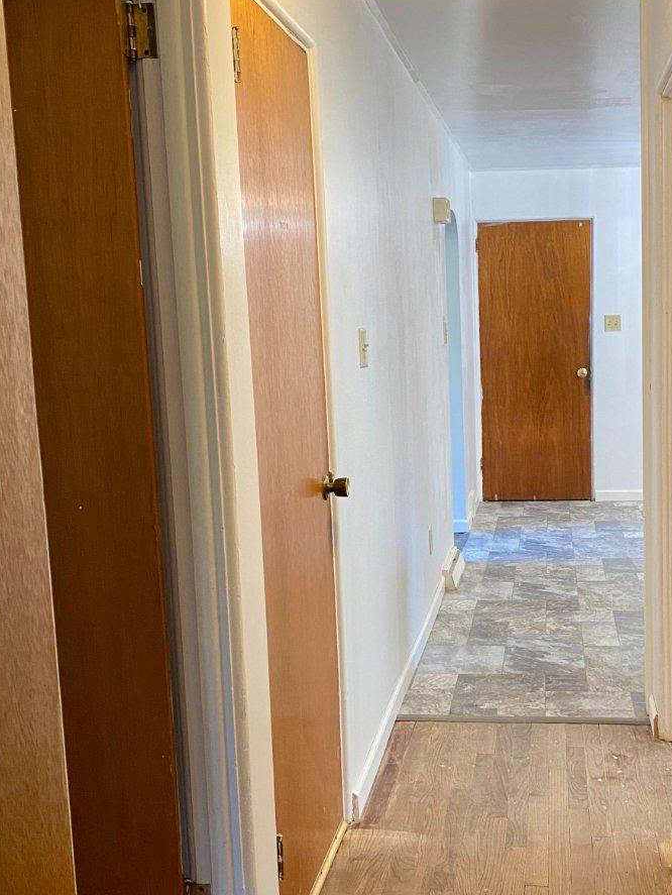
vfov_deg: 42.0
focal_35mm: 45
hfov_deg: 31.8
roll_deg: +1.7
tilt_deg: -9.3
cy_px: 491
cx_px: 476
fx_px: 1164
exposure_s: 1/60
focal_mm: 4.25
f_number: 1.8
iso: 125
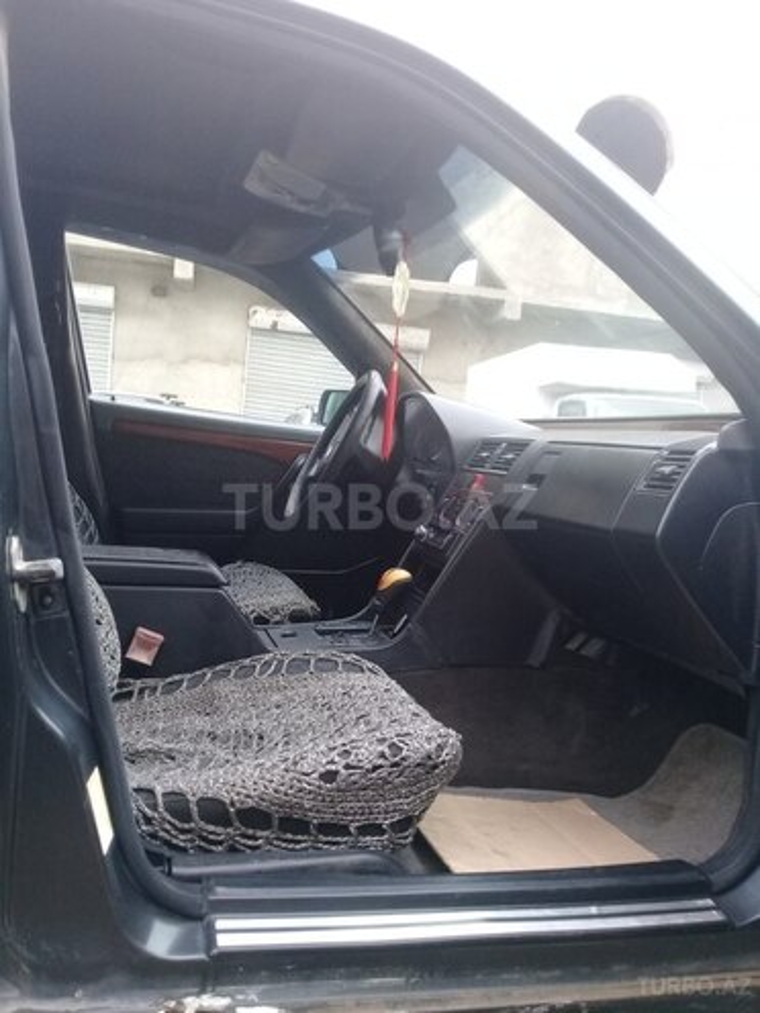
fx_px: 907
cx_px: 380
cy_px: 506
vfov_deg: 58.4
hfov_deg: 45.4
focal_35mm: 31
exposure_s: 1/50
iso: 80
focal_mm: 3.3
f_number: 2.2
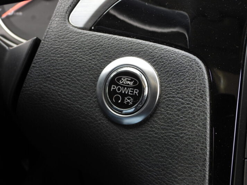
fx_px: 464
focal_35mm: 65
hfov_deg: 29.8
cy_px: 92
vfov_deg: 22.6
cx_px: 124
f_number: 3.5
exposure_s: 1/50
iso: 100
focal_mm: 11.7
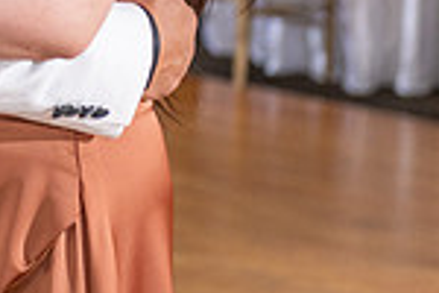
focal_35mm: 281
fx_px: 3426
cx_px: -169
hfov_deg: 7.2
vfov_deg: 4.8
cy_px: -189
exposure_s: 1/160
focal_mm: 70
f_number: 4
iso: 800
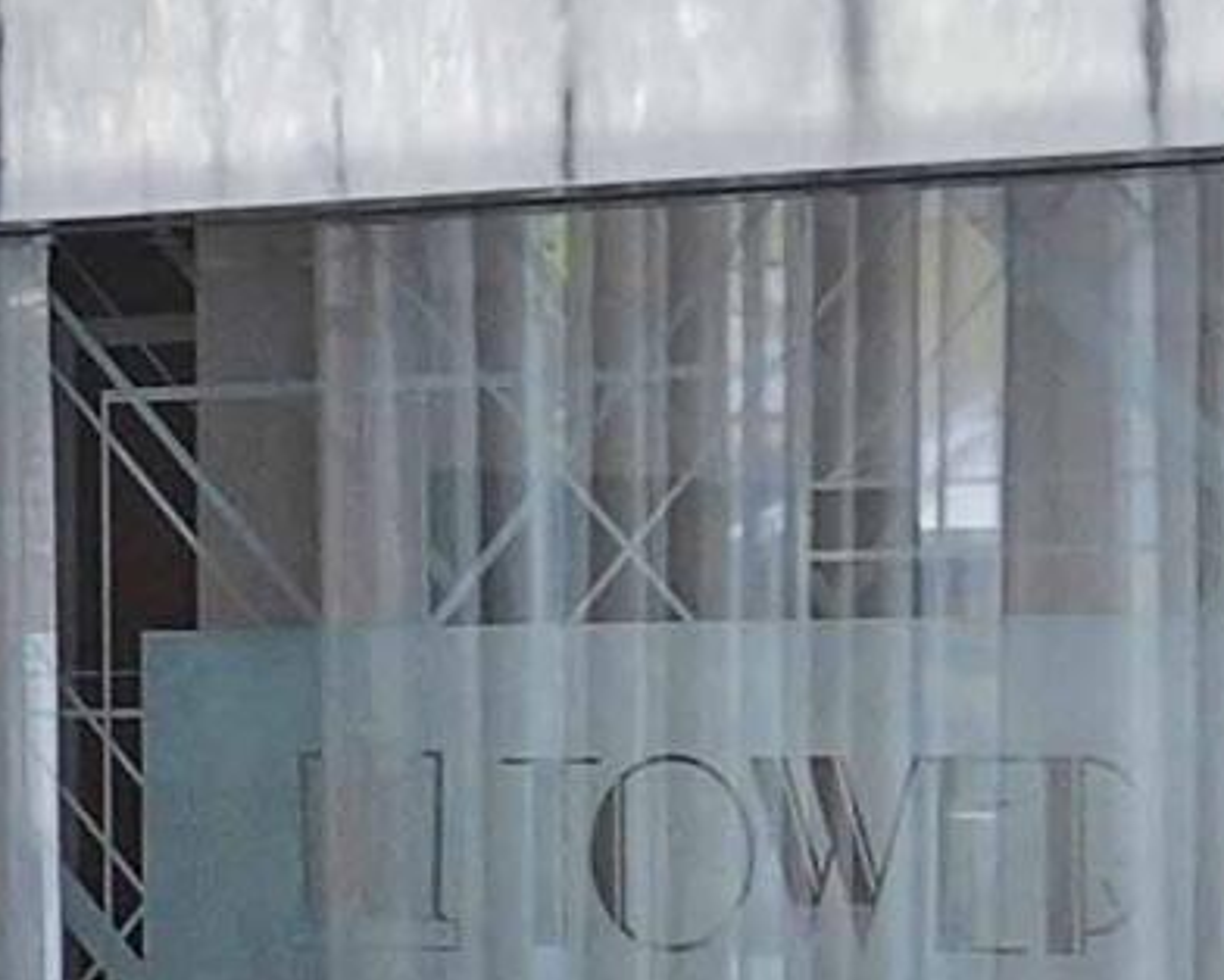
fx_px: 8843
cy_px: 560
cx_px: -1989
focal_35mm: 244
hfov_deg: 7.3
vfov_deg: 6.3
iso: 800
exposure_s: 1/200
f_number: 5
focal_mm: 23
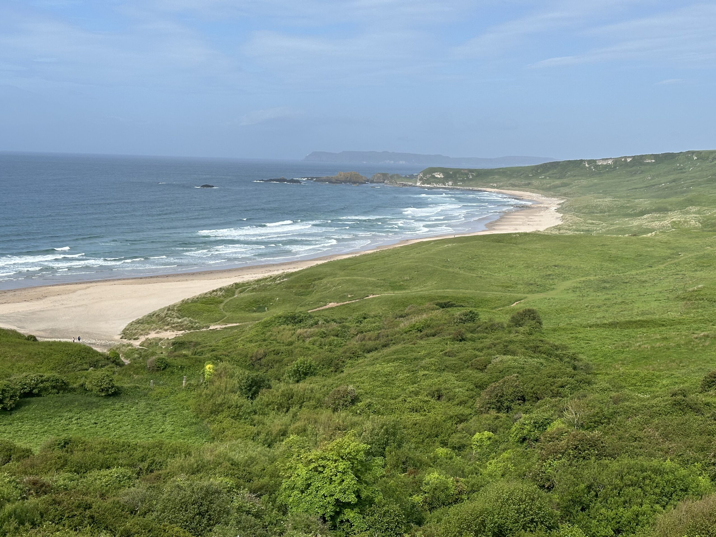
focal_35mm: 48
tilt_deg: -6.5
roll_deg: -1.6
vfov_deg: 30.3
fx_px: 993
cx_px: 358
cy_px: 268
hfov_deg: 39.7
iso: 64
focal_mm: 6.86
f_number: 1.78
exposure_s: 1/4566
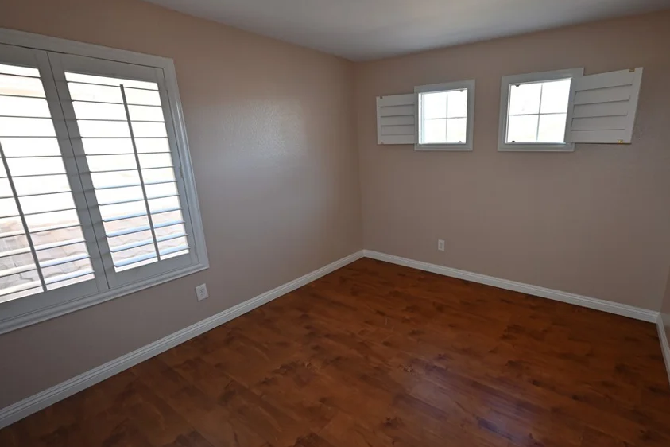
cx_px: 401
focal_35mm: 17
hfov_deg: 92.1
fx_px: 316
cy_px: 227
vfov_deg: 70.4
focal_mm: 14
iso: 1100
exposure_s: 1/60
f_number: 4
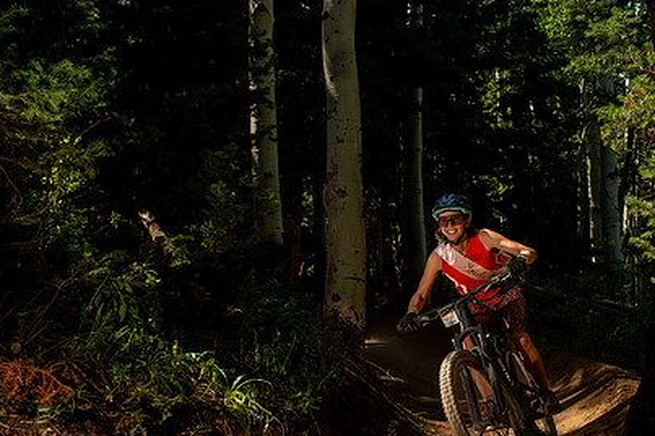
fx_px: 854
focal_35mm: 47
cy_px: 259
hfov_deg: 41.9
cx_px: 355
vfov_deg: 28.5
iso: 500
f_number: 11
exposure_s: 1/400
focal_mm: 28
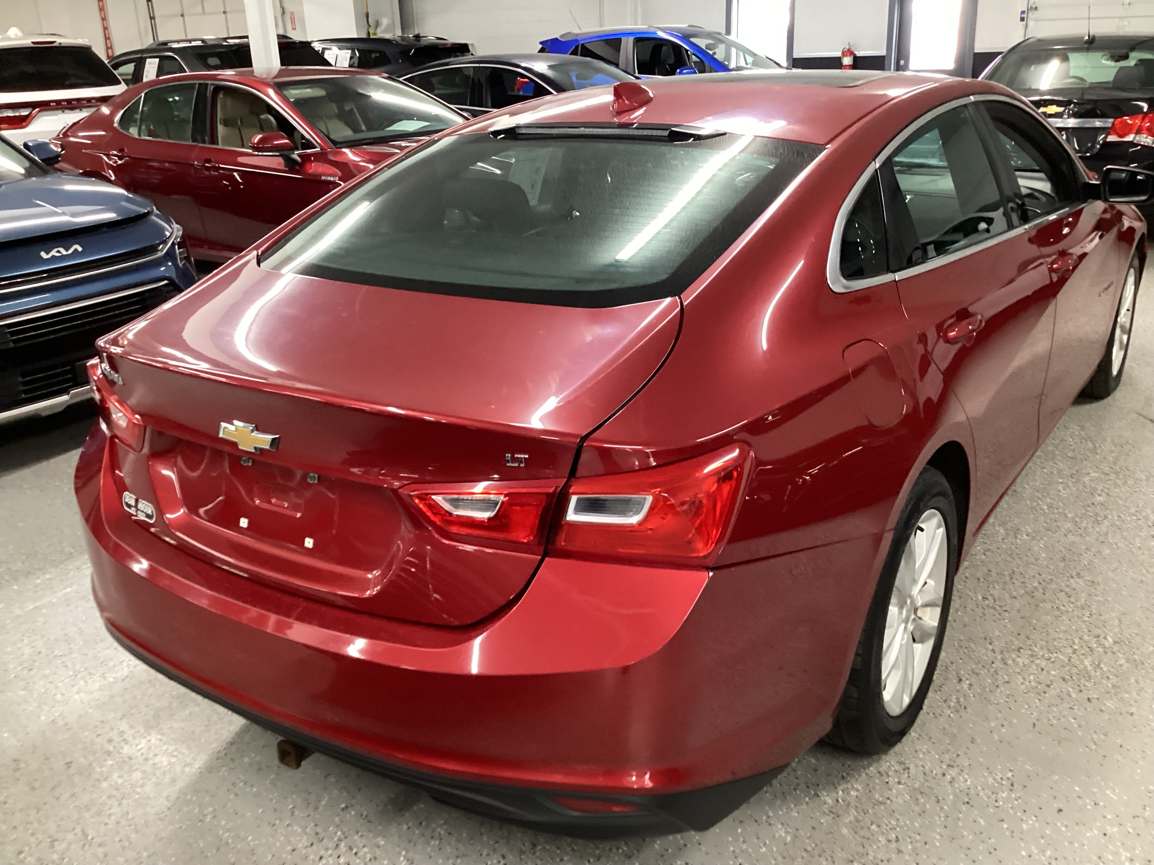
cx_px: 577
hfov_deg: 58.4
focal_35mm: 31
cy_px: 432
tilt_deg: -23.9
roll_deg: +0.6
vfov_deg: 45.4
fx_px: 1033
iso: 320
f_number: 2.4
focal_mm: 3.3
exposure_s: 1/33
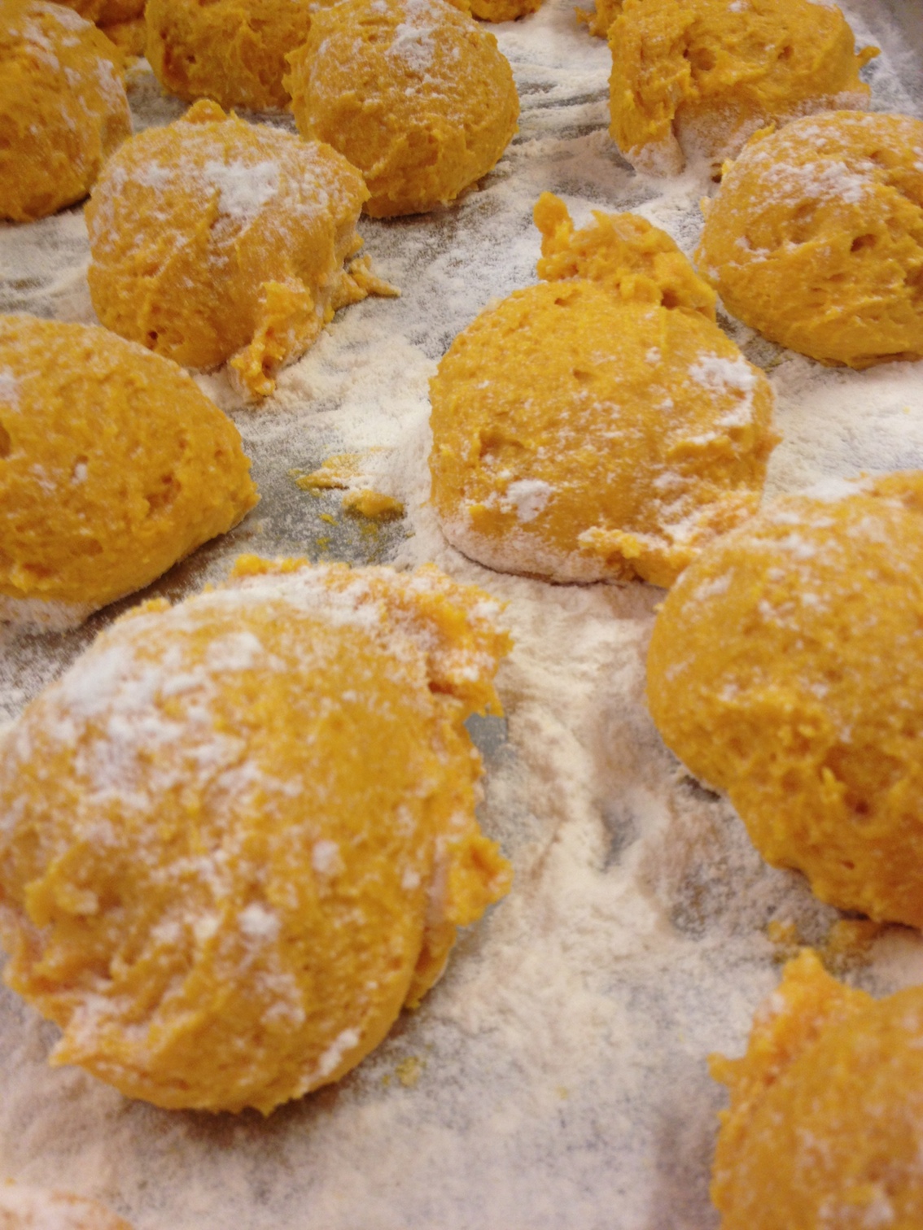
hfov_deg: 40.7
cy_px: 615
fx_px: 1244
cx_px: 462
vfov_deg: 52.6
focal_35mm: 35
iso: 64
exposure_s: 1/20
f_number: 2.4
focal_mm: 4.28
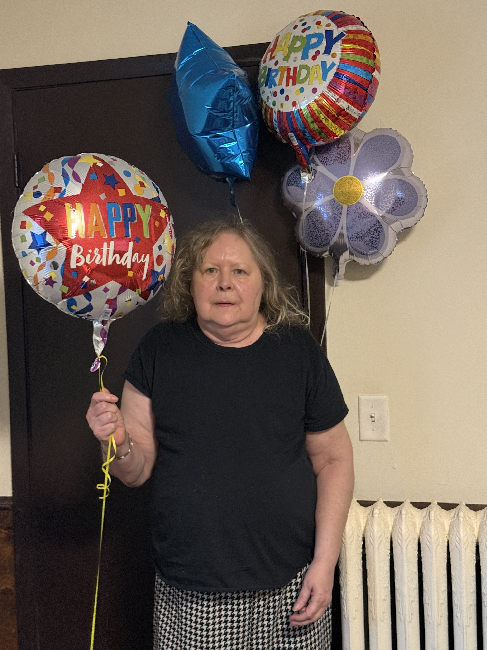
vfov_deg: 39.7
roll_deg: +0.7
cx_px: 244
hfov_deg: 30.3
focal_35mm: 48
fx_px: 900
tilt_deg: -2.3
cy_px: 325
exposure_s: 1/40
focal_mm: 6.76
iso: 320
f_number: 1.78
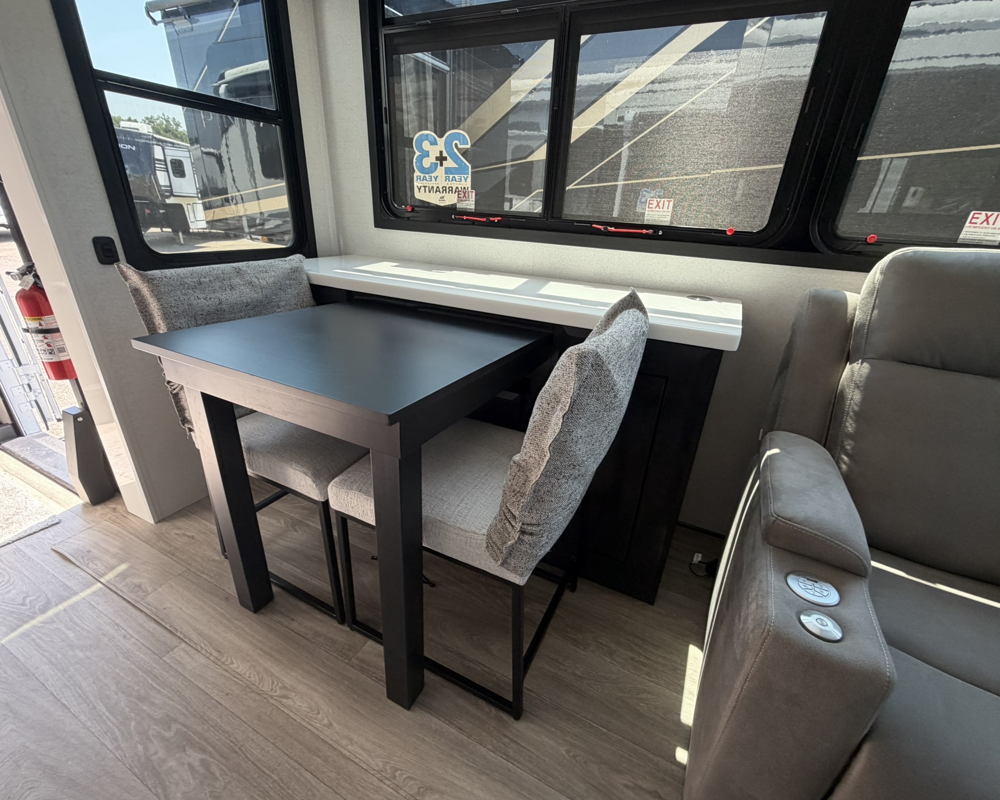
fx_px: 444
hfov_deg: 96.8
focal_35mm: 15
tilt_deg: -24.3
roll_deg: -3.8
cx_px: 504
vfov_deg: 84.0
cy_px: 410
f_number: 2.2
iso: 160
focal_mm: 2.22
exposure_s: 1/121
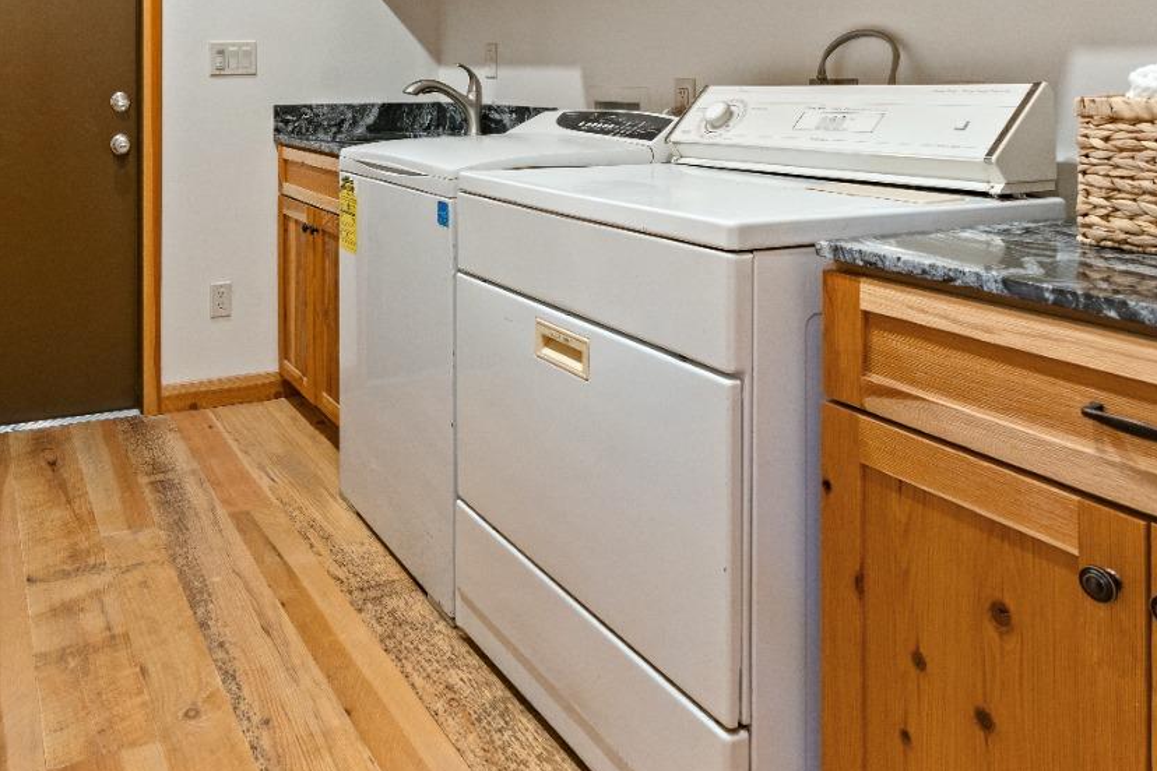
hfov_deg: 61.5
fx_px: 932
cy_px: 91
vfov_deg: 41.7
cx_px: 354
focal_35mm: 29
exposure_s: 1/4
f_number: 8
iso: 320
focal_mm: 16
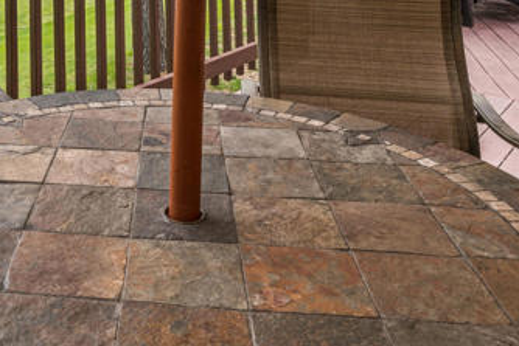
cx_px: 112
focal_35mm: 50
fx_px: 720
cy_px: -142
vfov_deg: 23.0
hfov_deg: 38.3
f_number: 13
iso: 100
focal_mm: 16.3
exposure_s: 1/20
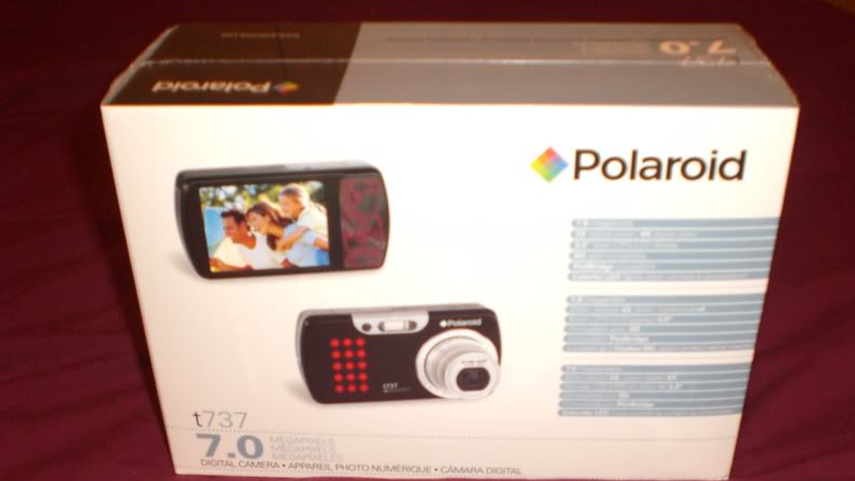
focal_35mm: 42
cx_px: 432
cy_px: 264
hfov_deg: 48.4
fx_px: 952
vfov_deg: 28.3
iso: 200
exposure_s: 1/60
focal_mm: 6.3
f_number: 3.1
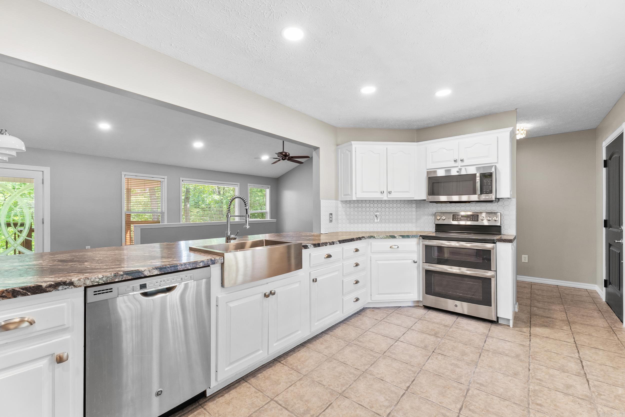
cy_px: 208
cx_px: 312
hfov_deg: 100.4
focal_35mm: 15
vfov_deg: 77.3
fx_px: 260
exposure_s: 1/5
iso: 320
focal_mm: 10
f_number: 7.1
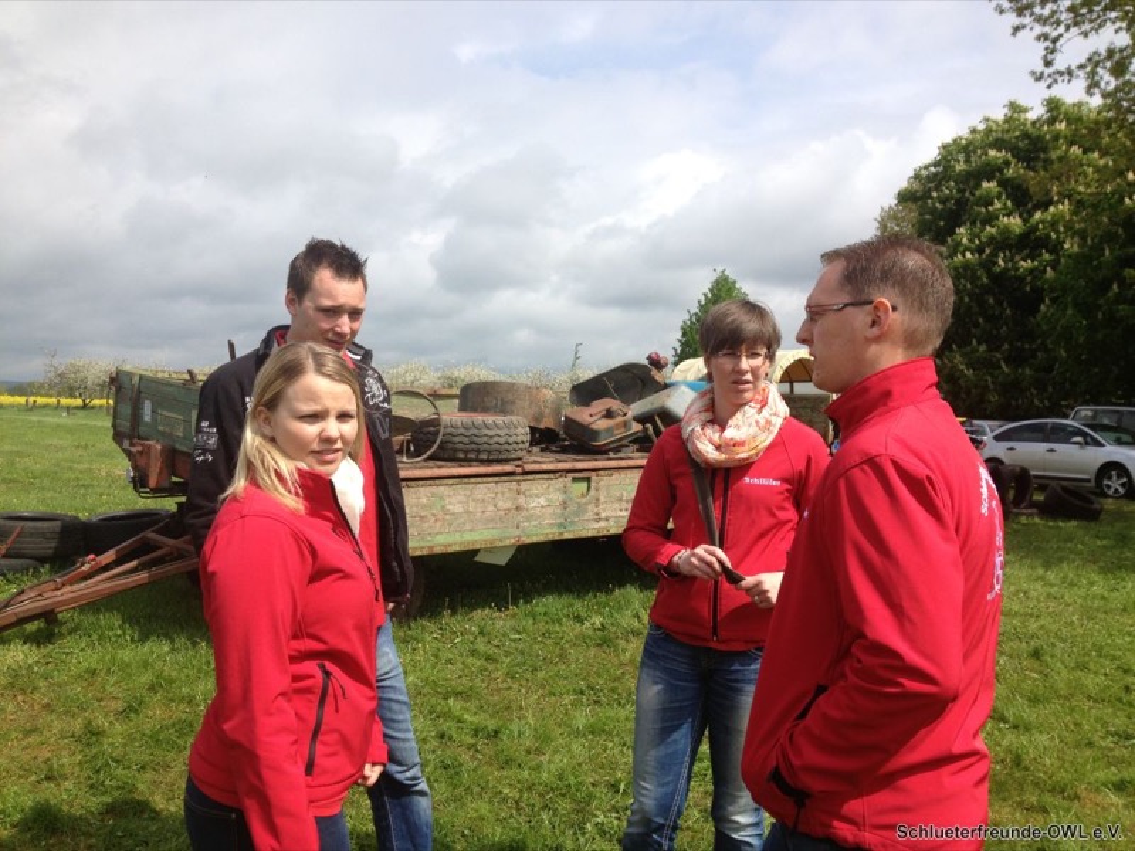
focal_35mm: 35
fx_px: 1148
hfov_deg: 52.6
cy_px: 426
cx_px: 568
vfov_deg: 40.7
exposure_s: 1/1905
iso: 50
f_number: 2.4
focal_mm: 4.28
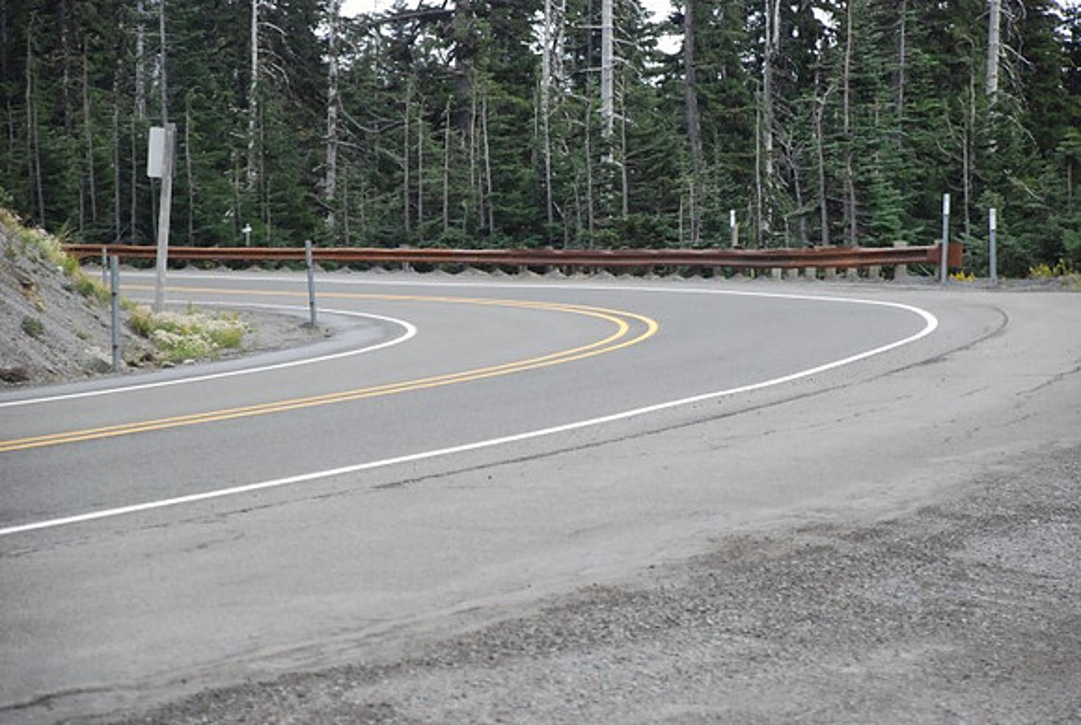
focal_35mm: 158
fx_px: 4738
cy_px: 362
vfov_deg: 8.8
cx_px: 540
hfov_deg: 13.0
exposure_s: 1/2500
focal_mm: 105
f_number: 5.6
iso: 1600
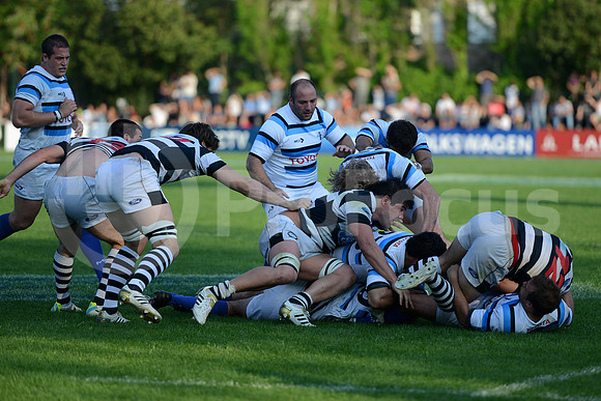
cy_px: 200
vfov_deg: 6.9
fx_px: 3340
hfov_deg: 10.3
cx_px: 300
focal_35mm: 200
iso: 320
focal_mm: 200
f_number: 2.8
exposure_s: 1/1250
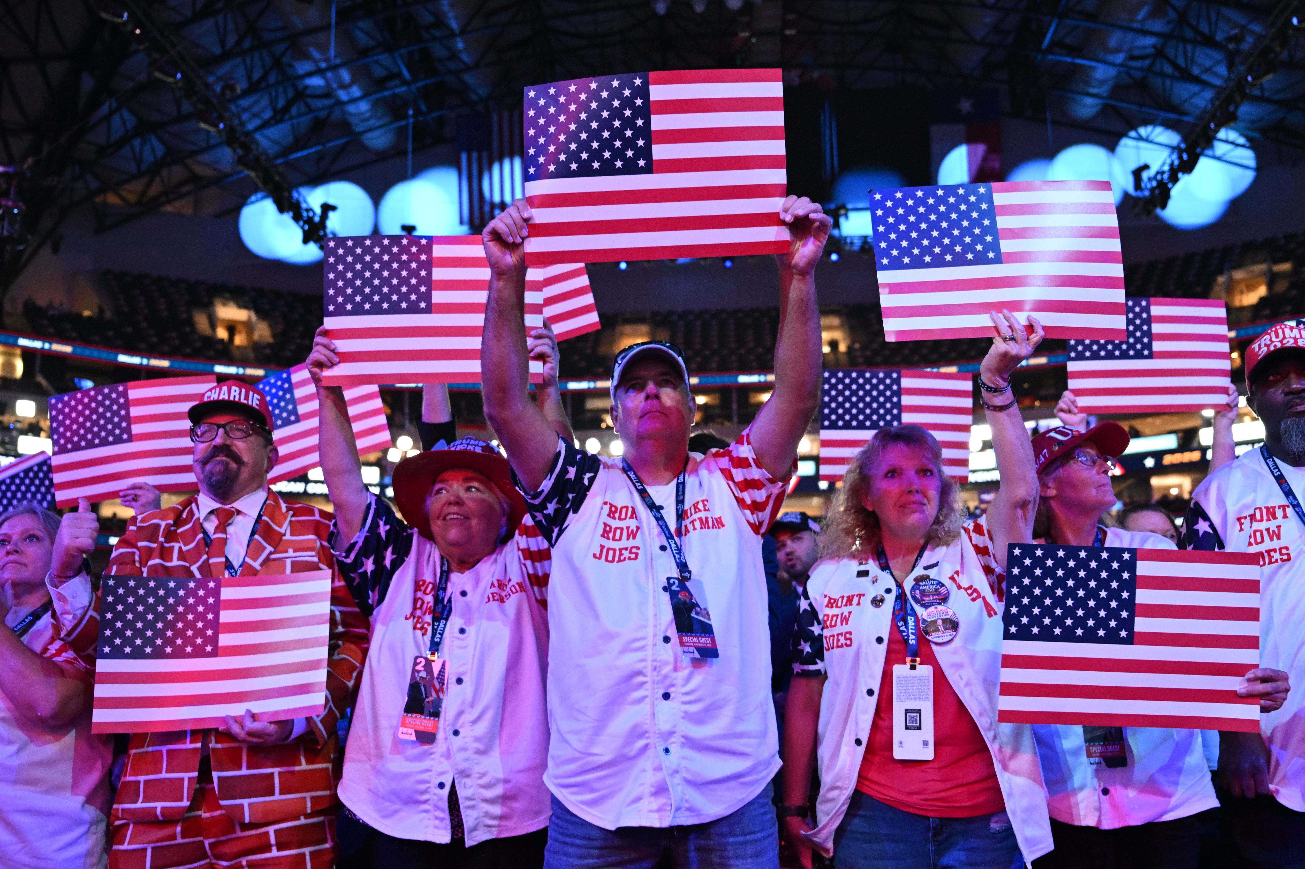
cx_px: 652
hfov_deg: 53.1
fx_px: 1305
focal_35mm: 36
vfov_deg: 36.9
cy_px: 434
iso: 3200
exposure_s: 1/125
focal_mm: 24
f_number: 2.8
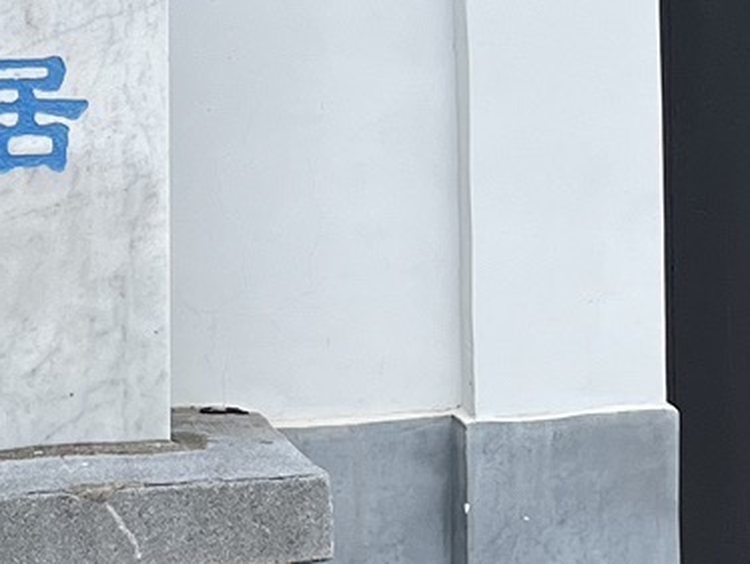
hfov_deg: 14.1
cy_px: -68
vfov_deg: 10.5
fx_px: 3014
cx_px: 576
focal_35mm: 139
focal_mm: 5.1
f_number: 1.6
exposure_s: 1/1721
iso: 50
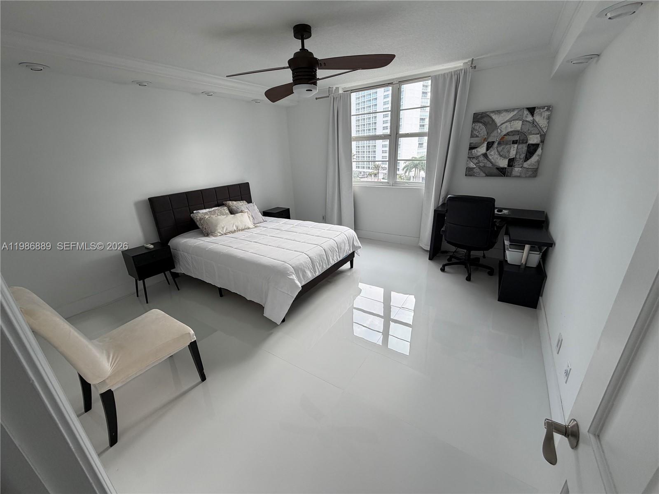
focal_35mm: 14
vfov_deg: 85.7
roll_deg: +2.7
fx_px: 267
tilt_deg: -20.3
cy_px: 247
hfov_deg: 102.1
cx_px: 330
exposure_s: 1/121
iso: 80
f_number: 2.2
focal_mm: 2.22
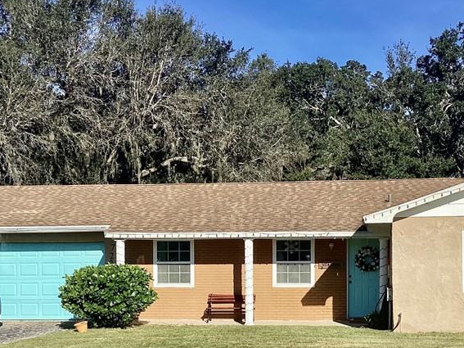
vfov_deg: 25.8
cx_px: 282
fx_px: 750
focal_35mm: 56
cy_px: 259
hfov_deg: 34.2
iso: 25
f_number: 2.4
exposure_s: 1/1631
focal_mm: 3.3
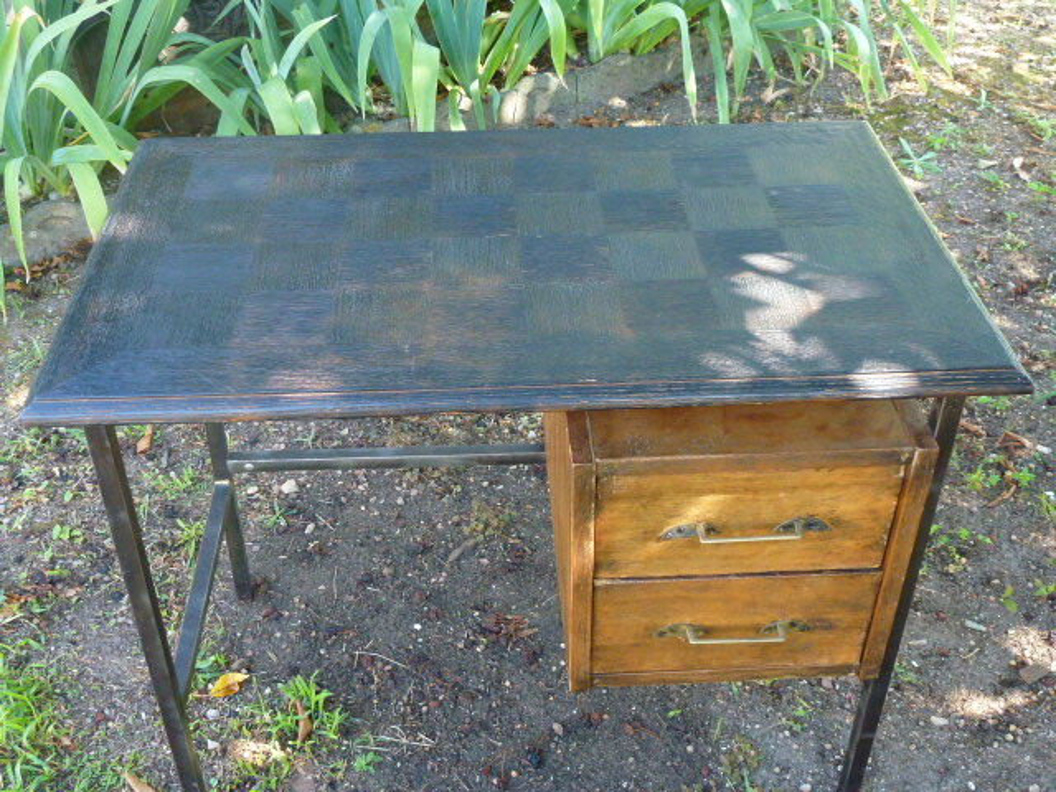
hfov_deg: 50.1
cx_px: 528
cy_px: 396
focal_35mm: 37
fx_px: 1129
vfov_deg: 38.7
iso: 320
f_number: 3.7
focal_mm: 6.4
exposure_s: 1/60
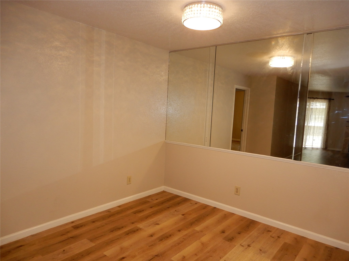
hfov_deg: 71.6
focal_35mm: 24
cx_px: 174
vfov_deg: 56.8
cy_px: 130
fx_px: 242
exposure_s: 1/30
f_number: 3.4
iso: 200
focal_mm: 4.3
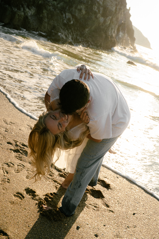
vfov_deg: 46.4
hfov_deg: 31.9
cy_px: 120
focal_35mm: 42
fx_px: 278
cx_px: 80
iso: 125
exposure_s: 1/500
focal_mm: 28
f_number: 5
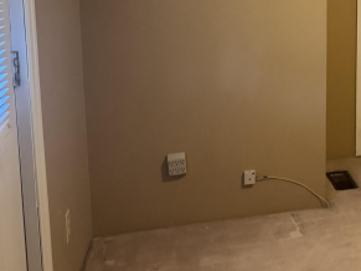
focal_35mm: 55
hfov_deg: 31.7
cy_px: 29
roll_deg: -1.0
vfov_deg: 25.7
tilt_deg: -8.5
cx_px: 379
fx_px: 573
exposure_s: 1/60
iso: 640
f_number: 1.78
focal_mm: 6.76
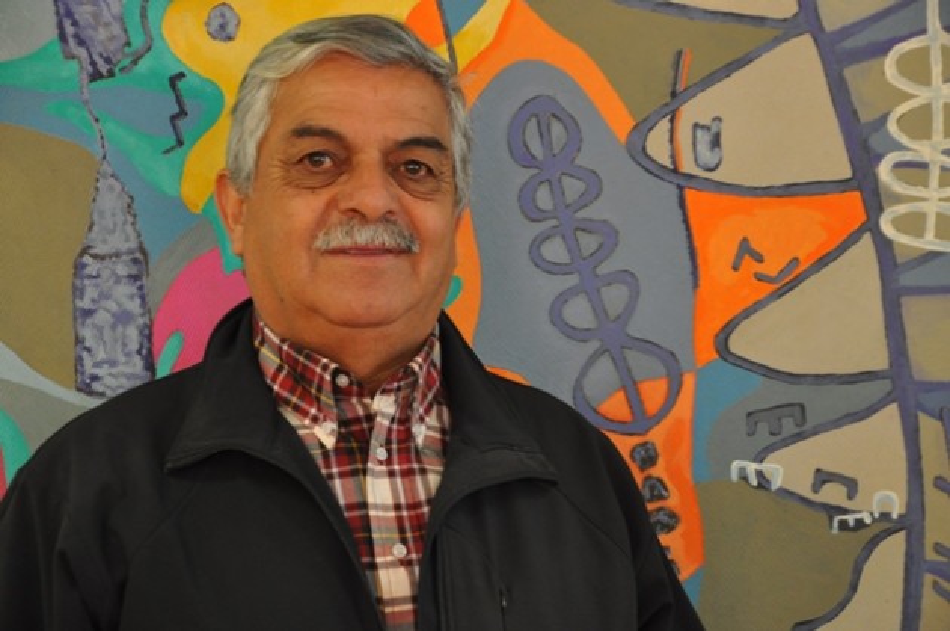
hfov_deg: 16.1
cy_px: 316
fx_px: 3359
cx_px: 475
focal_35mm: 128
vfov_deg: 10.7
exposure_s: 1/30
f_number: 5.6
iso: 1100
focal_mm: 85
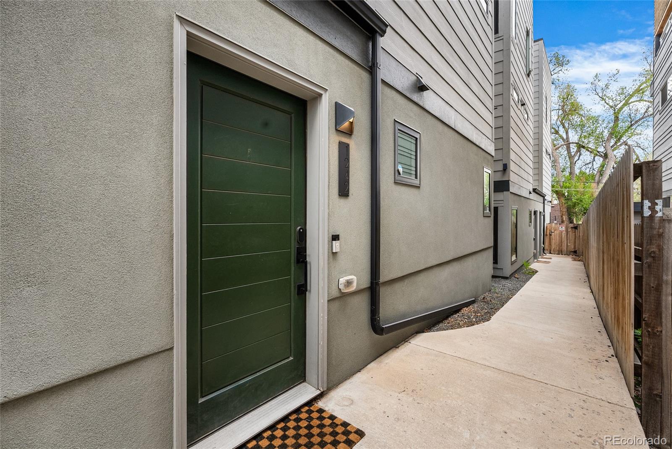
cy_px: 224
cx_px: 336
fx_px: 299
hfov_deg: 96.7
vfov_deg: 73.8
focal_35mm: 16
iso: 200
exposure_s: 1/40
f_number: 8
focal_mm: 16
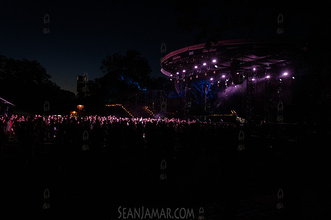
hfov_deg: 69.4
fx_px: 239
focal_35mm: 26
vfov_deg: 49.5
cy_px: 111
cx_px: 163
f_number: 3.5
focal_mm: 24
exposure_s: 1/320
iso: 6400
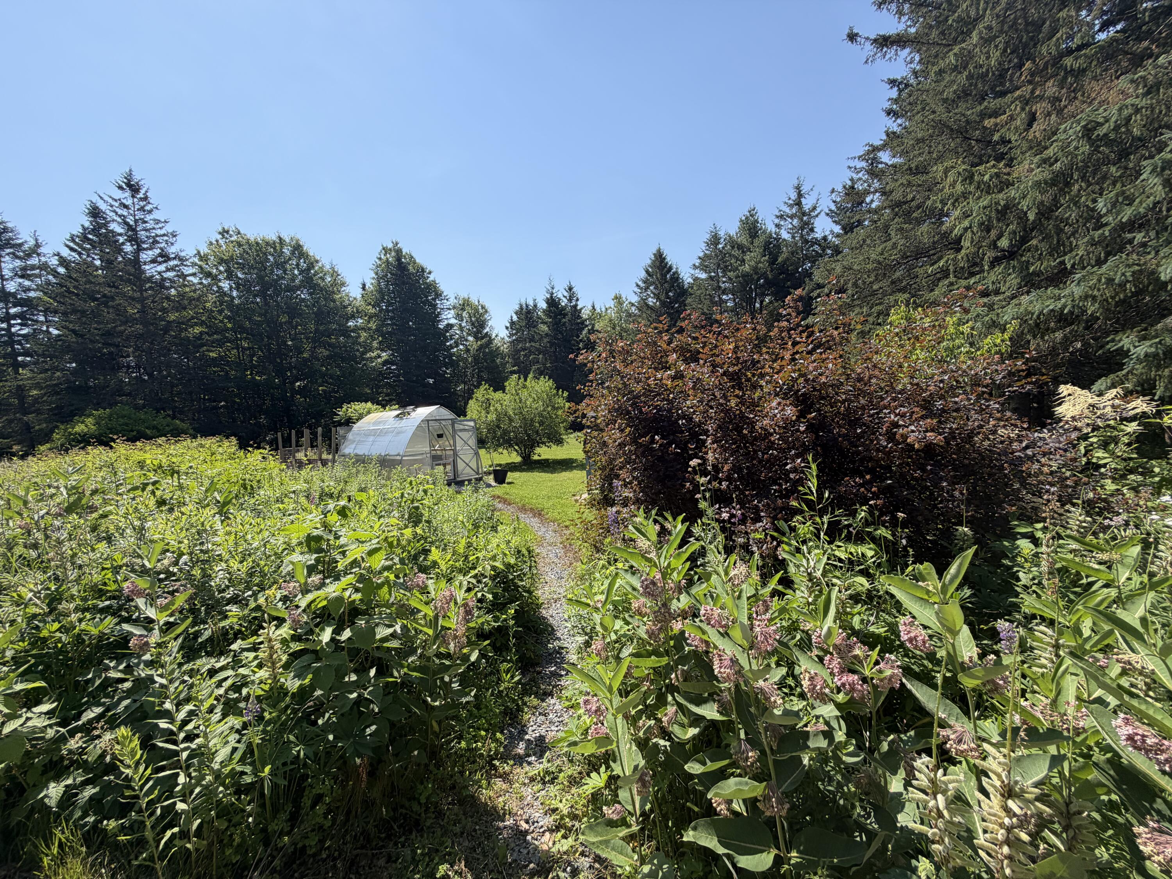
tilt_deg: -4.1
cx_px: 586
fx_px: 474
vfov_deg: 85.7
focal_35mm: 14
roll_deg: +3.9
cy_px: 440
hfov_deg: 102.1
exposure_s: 1/770
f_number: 2.2
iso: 25
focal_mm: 2.22
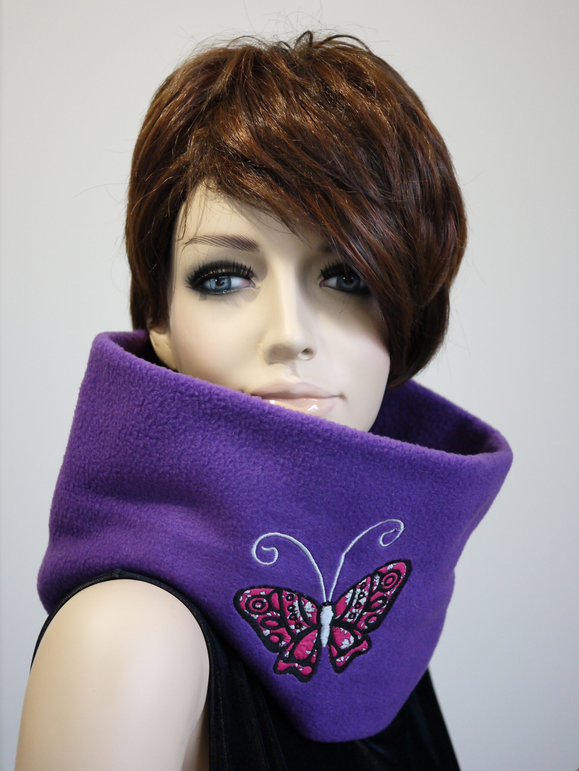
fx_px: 1338
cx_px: 290
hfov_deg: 24.4
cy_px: 386
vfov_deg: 32.2
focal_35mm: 60
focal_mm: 30
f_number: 2.8
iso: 800
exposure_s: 1/60
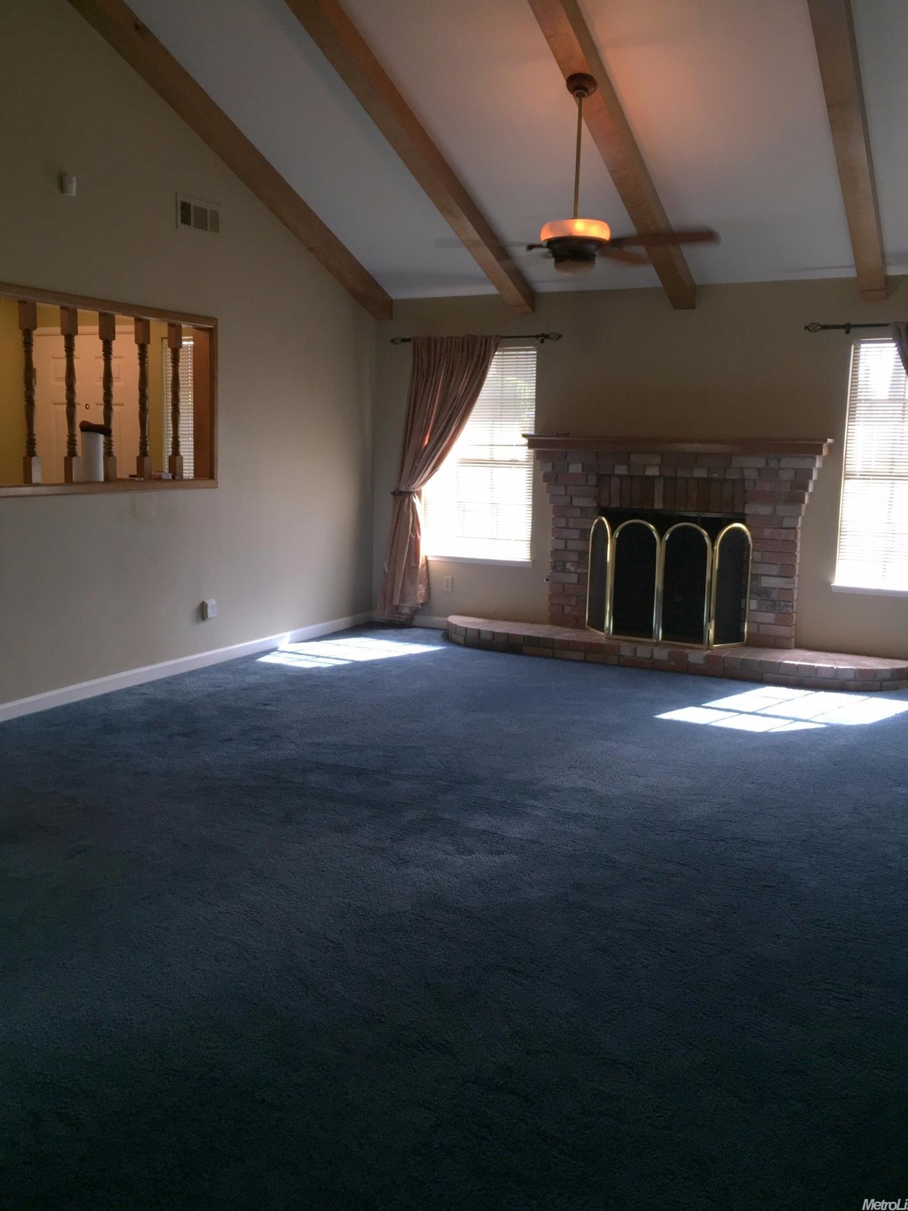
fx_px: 1084
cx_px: 441
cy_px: 564
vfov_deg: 58.3
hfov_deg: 45.4
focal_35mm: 31
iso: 40
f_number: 2.2
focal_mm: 4.15
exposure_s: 1/30
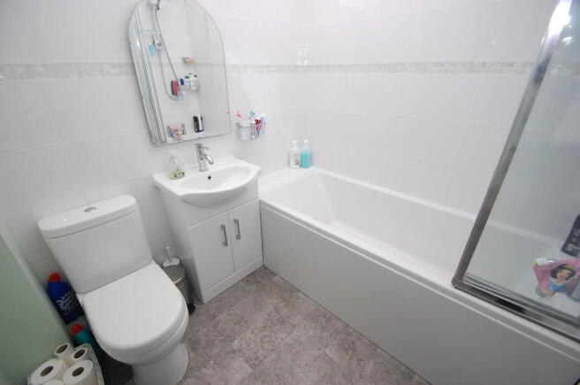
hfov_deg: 100.5
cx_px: 290
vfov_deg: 77.1
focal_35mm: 15
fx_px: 241
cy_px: 192
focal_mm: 10
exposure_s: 1/60
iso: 400
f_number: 4
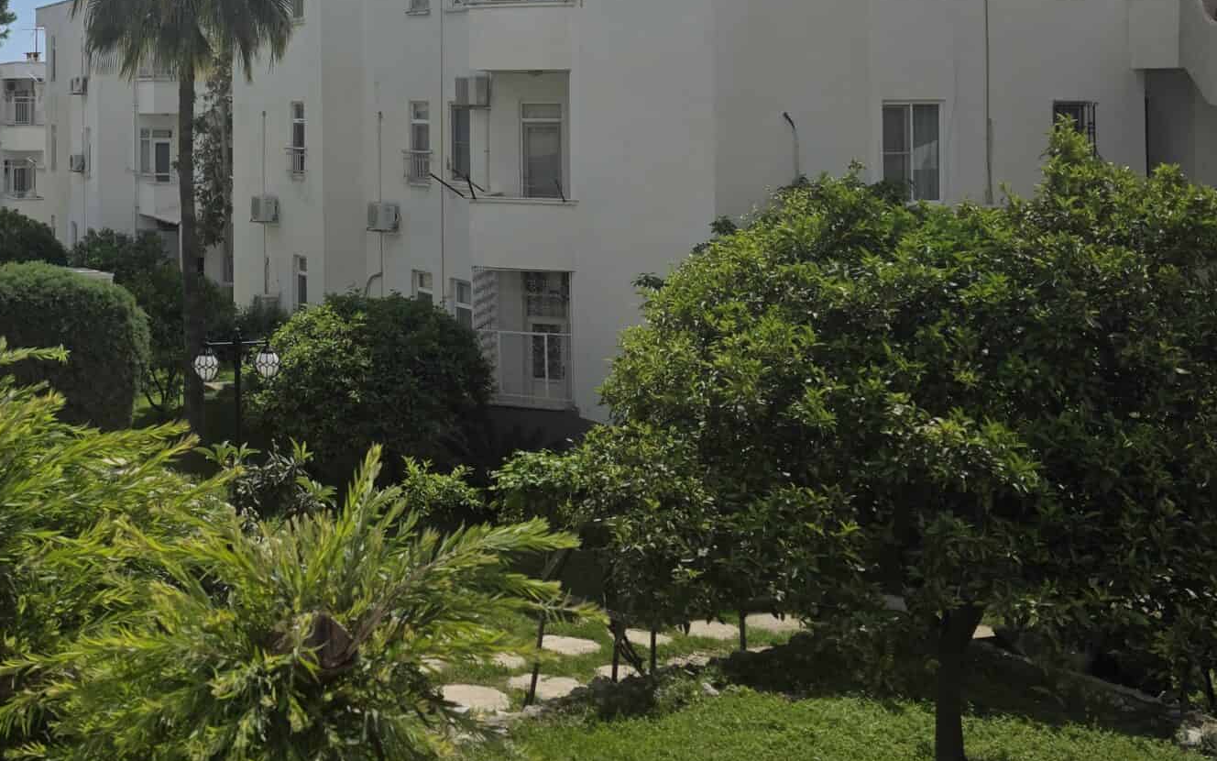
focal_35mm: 47
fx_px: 1559
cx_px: 147
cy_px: 67
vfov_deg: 26.4
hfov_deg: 39.8
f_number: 1.7
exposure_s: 1/7944
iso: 50
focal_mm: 6.3
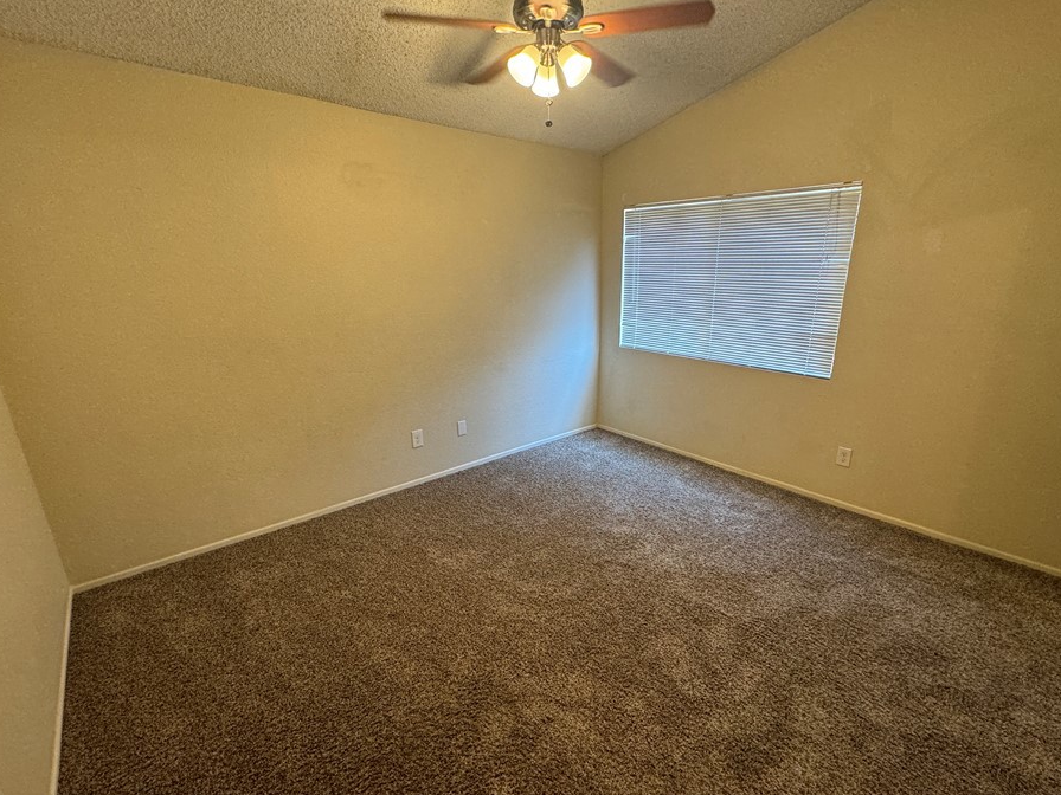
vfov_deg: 78.1
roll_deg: +0.9
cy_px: 413
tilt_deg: -16.6
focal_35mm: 16
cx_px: 553
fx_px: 490
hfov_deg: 94.4
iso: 200
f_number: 2.2
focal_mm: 2.22
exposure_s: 1/120
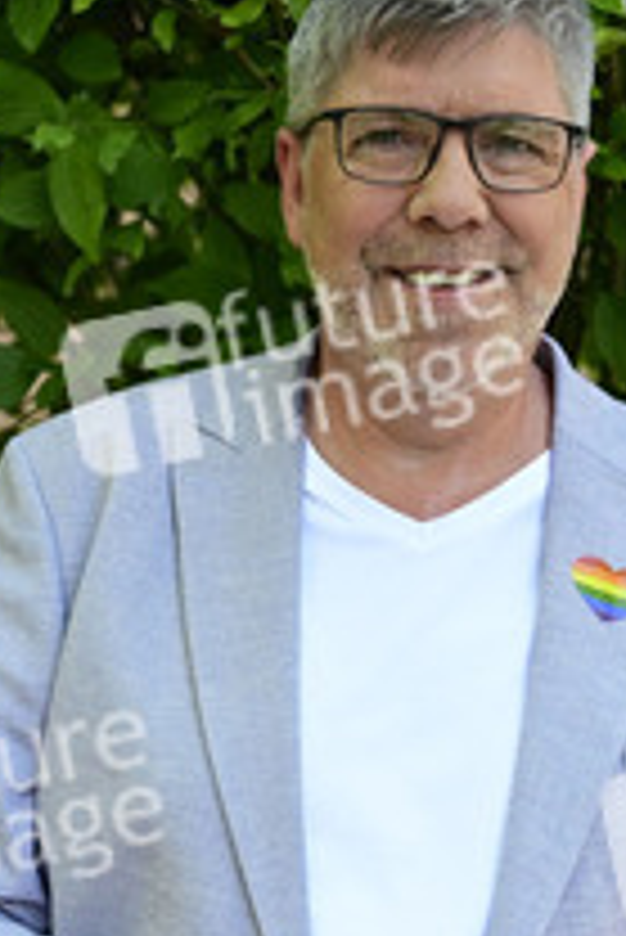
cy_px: 594
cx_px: 423
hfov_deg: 19.2
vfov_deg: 28.3
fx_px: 1849
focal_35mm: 71
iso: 4000
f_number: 2.8
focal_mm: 37
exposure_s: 1/8000
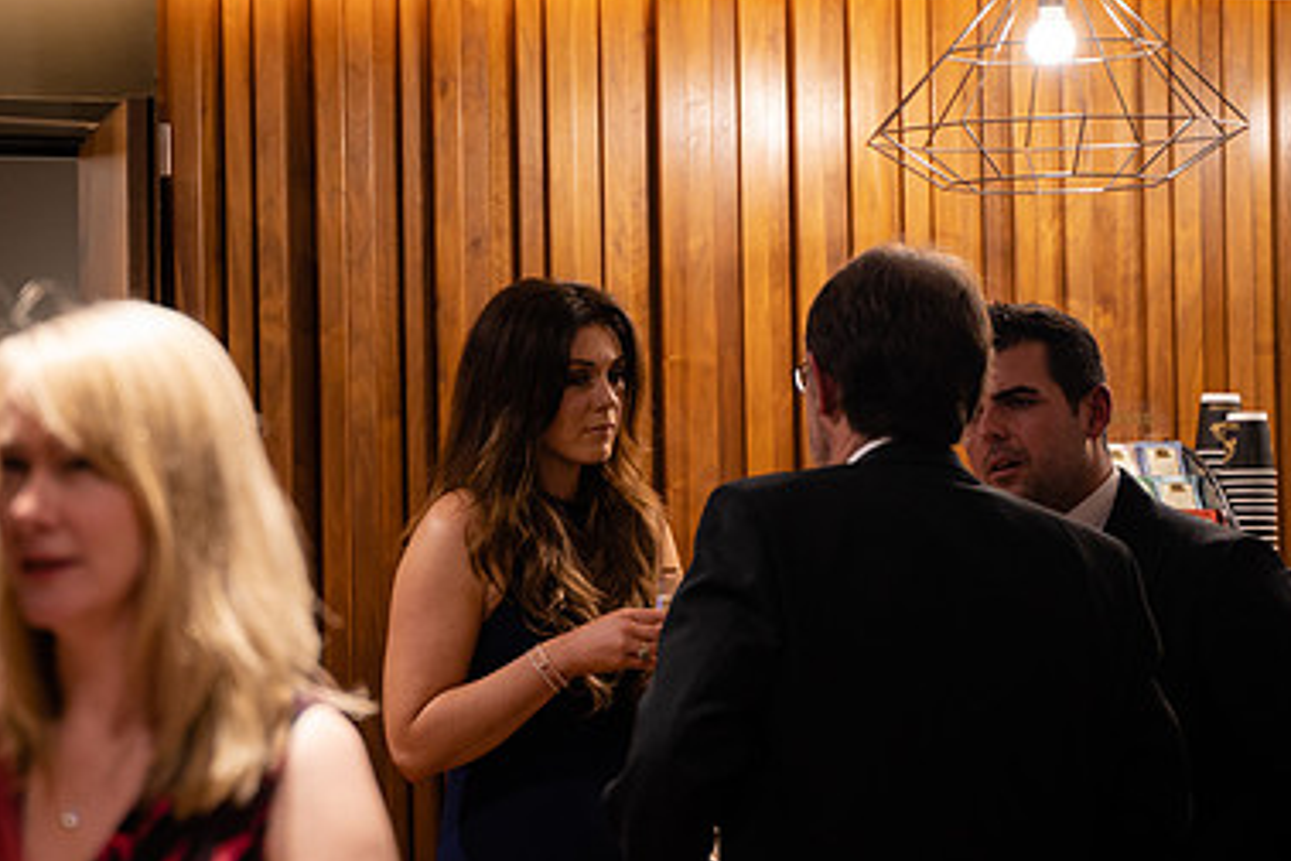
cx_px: 352
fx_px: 4124
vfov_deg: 11.9
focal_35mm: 115
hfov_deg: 17.7
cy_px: 388
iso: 1250
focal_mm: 75
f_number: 2.8
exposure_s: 1/60
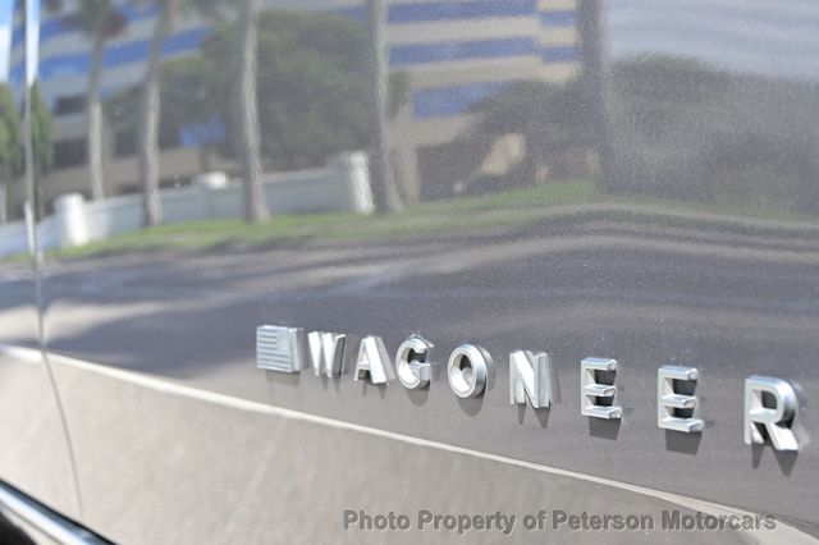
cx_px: 410
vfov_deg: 25.0
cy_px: 272
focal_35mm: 54
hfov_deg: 36.9
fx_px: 1228
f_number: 5.3
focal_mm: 36
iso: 100
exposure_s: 1/125
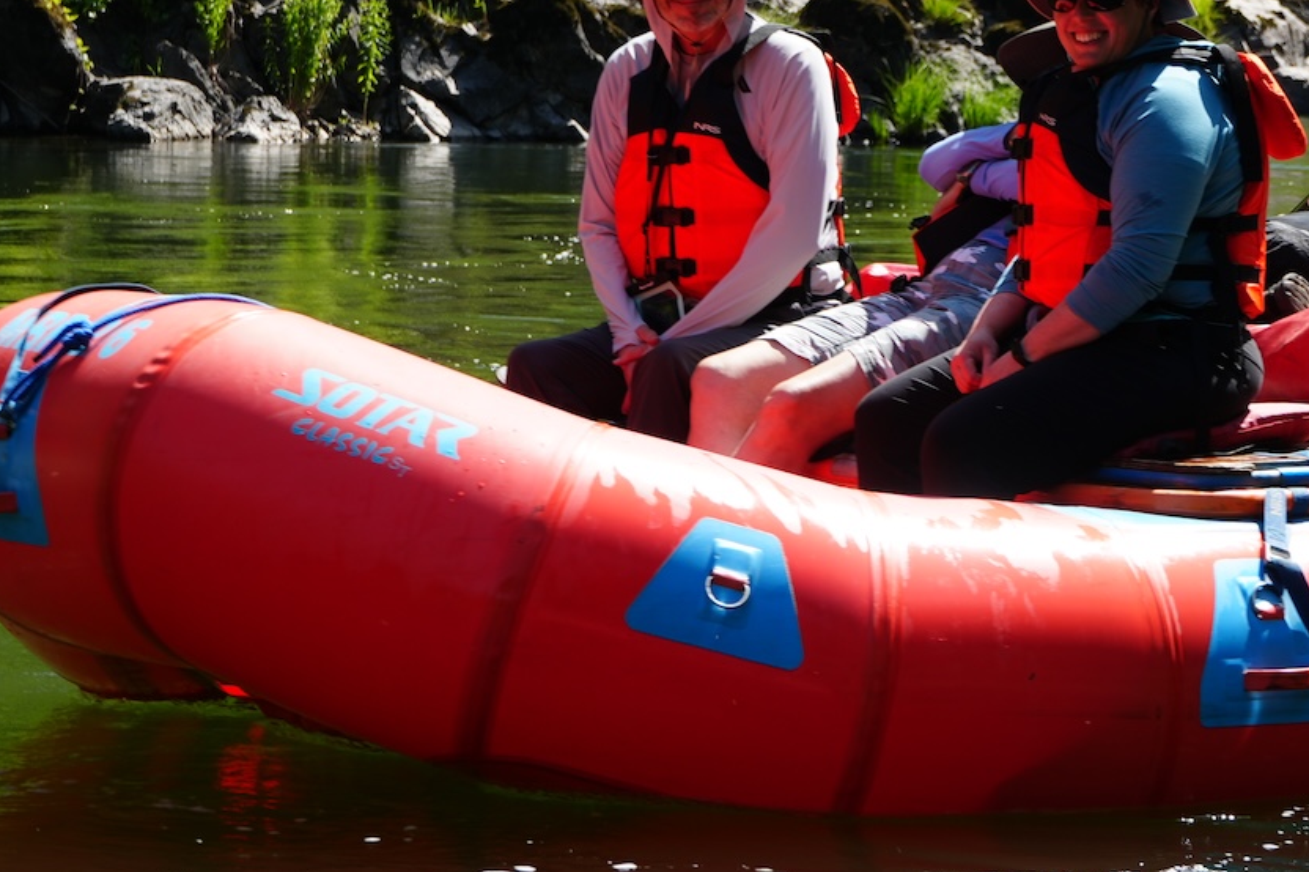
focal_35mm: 157
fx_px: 5706
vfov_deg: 8.7
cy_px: 164
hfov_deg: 13.0
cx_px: 1075
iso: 100
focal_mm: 68
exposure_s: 1/125
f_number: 9
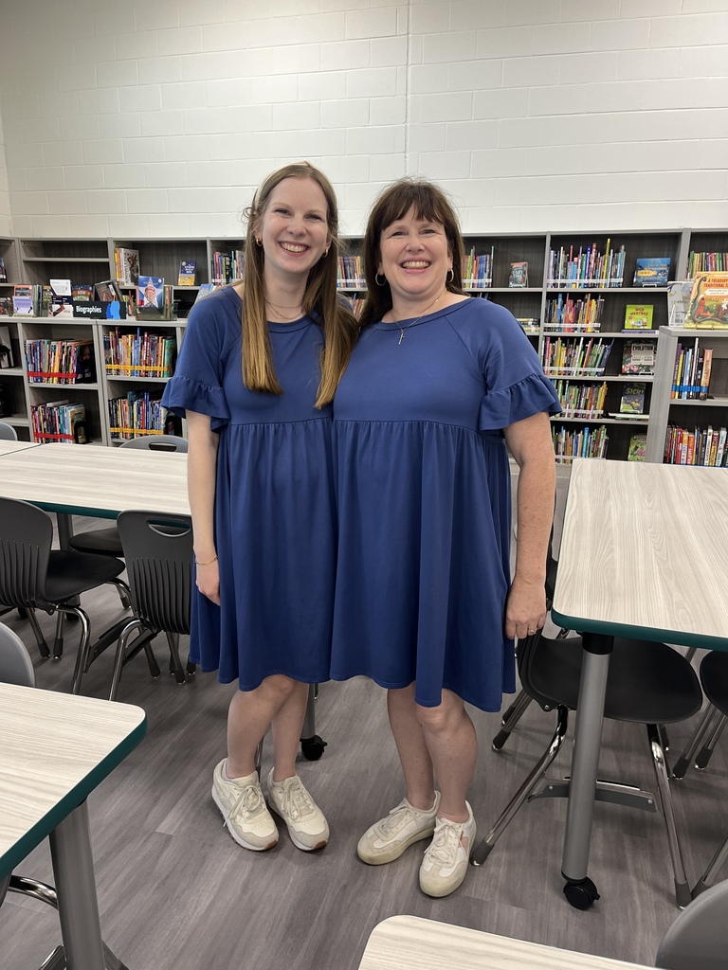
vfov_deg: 67.3
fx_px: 729
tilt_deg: -15.7
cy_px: 485
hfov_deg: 53.1
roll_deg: -0.5
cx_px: 364
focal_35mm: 26
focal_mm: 5.1
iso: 100
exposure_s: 1/82
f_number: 1.6
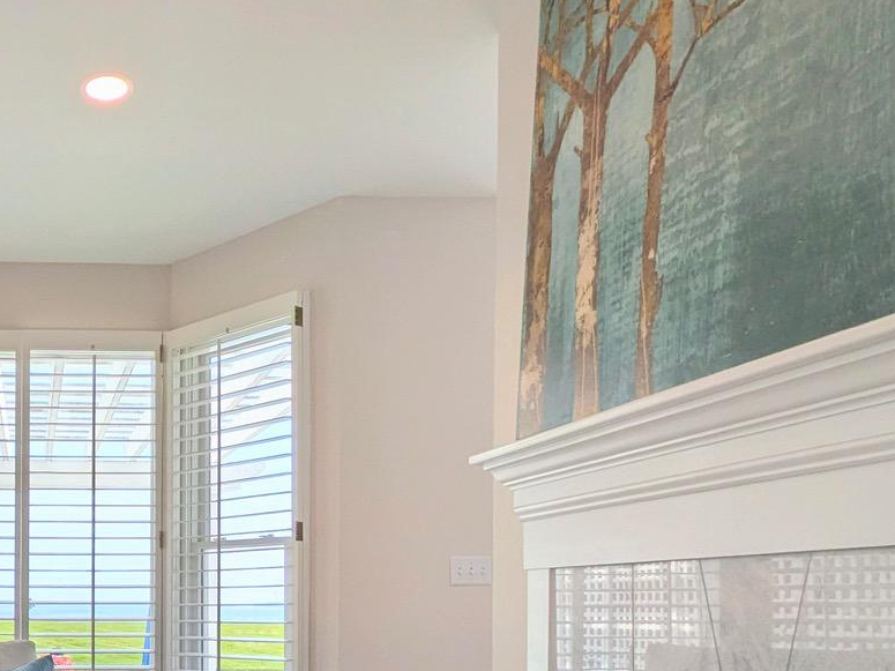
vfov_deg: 36.5
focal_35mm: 37
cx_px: 49
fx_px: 956
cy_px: 588
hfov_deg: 44.4
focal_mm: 1.85
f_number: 2.2
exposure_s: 1/796
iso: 58
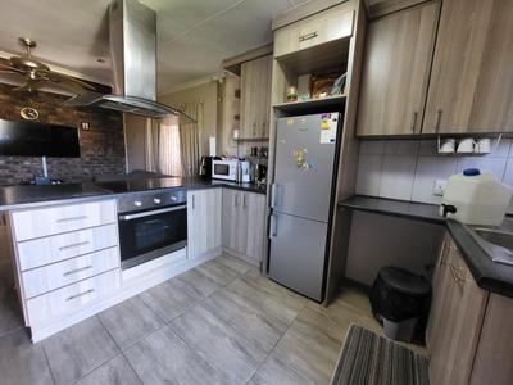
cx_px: 256
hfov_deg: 106.2
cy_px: 192
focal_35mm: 13
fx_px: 193
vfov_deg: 89.9
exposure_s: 1/50
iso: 400
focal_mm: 1.74
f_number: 2.2
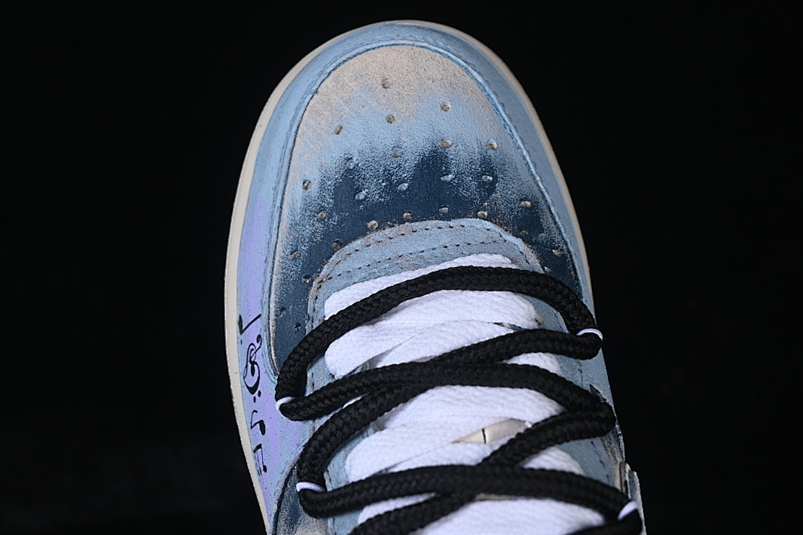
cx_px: 405
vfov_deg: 18.0
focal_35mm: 76
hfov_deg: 26.6
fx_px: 1695
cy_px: 270
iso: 160
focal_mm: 50
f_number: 7.1
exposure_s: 1/60
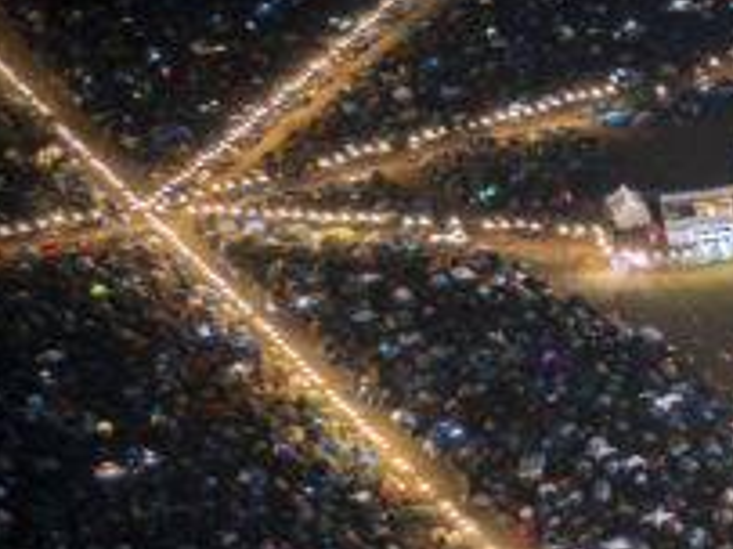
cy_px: 722
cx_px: 1708
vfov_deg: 10.6
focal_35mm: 136
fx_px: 2878
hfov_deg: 12.0
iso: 100
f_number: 2.8
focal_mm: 10.26
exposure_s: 2.5
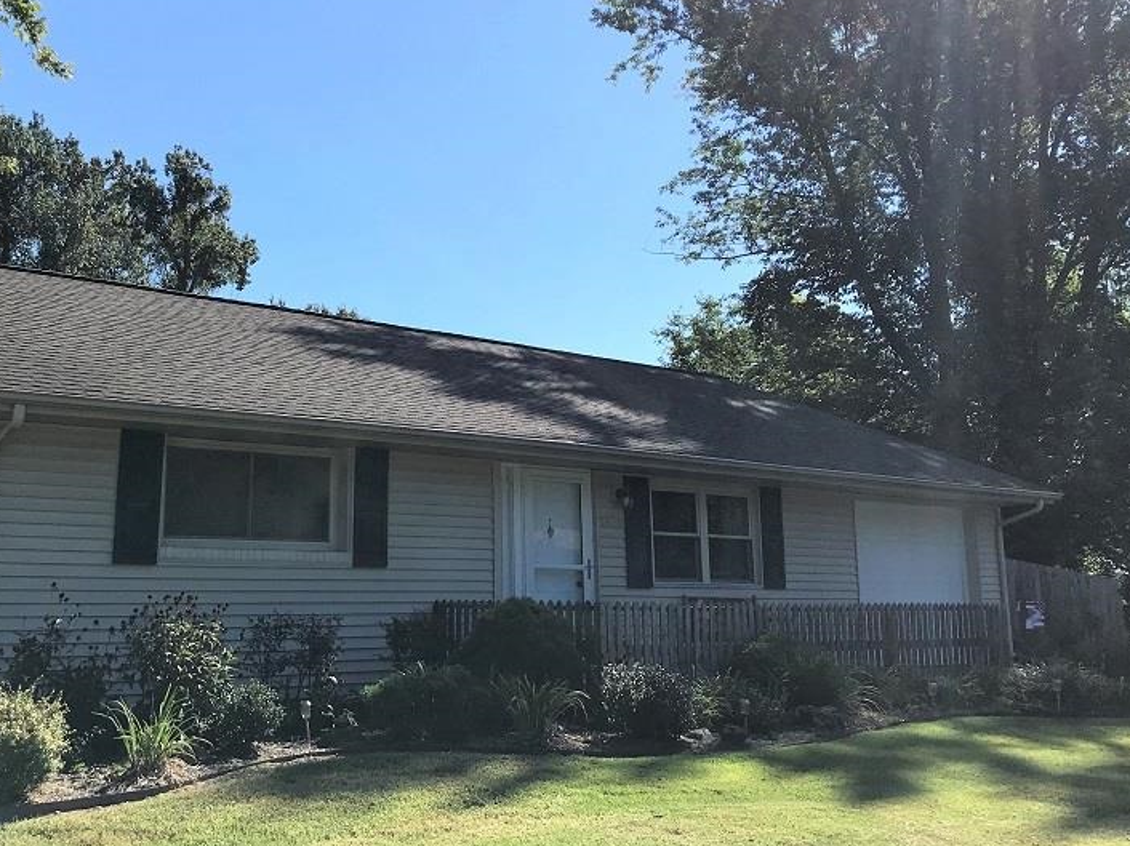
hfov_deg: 46.3
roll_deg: +0.7
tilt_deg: +11.8
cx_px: 411
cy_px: 334
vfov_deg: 35.8
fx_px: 1305
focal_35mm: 40
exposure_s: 1/2660
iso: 20
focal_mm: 3.99
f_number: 1.8
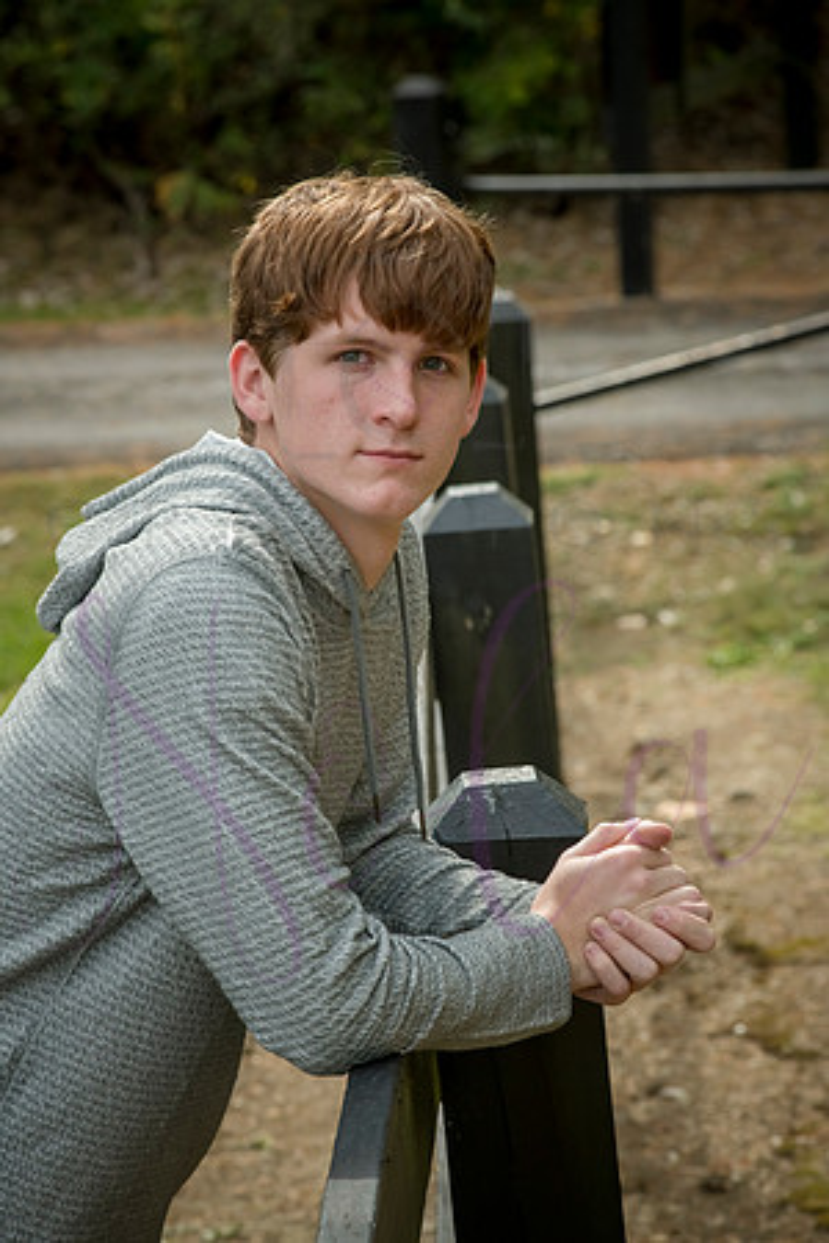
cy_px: 622
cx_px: 414
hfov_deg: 9.5
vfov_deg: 14.2
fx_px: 5008
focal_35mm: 145
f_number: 11
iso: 800
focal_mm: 145
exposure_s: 1/400
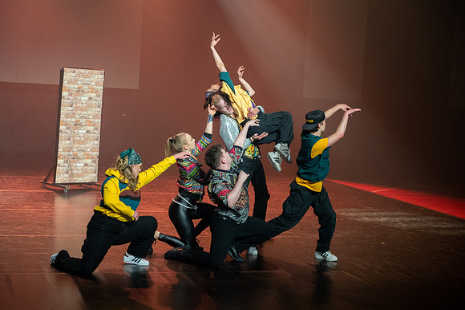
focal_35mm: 68
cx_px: 214
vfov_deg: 20.0
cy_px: 154
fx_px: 878
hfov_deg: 29.7
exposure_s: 1/100
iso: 5000
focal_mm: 62
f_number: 2.8
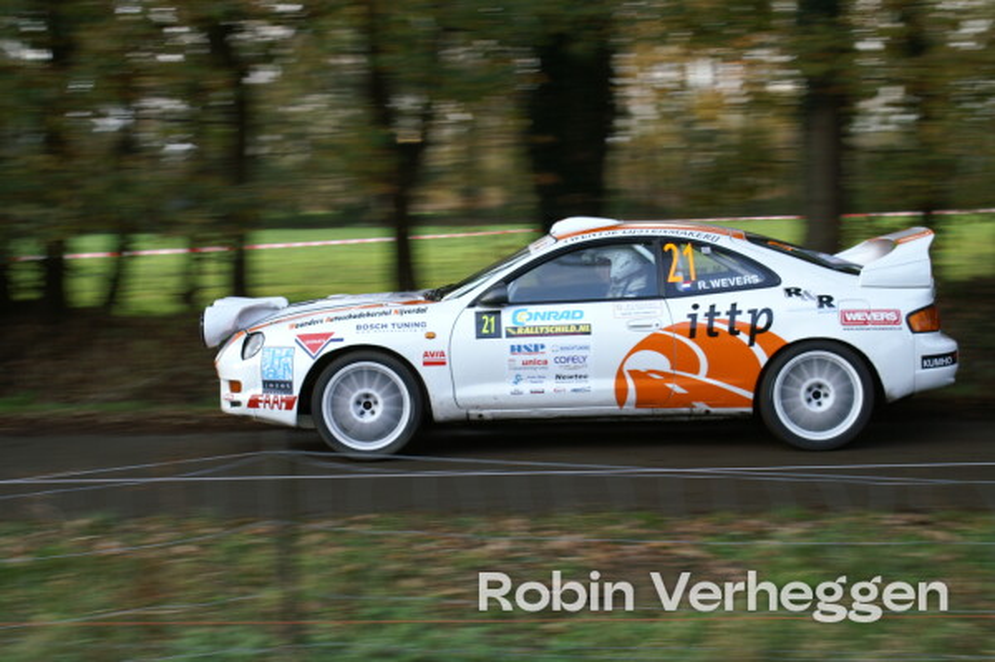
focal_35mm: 60
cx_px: 498
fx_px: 1657
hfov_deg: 33.4
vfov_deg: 22.6
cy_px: 331
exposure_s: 1/80
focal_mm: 40
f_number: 5.6
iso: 200
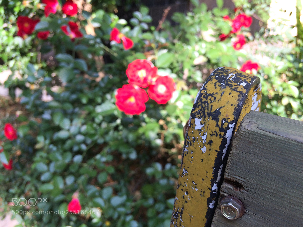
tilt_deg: -29.9
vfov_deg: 48.2
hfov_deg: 61.7
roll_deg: +0.9
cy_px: 114
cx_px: 152
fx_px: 254
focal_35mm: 29
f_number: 2.2
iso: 32
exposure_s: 1/316
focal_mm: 4.15
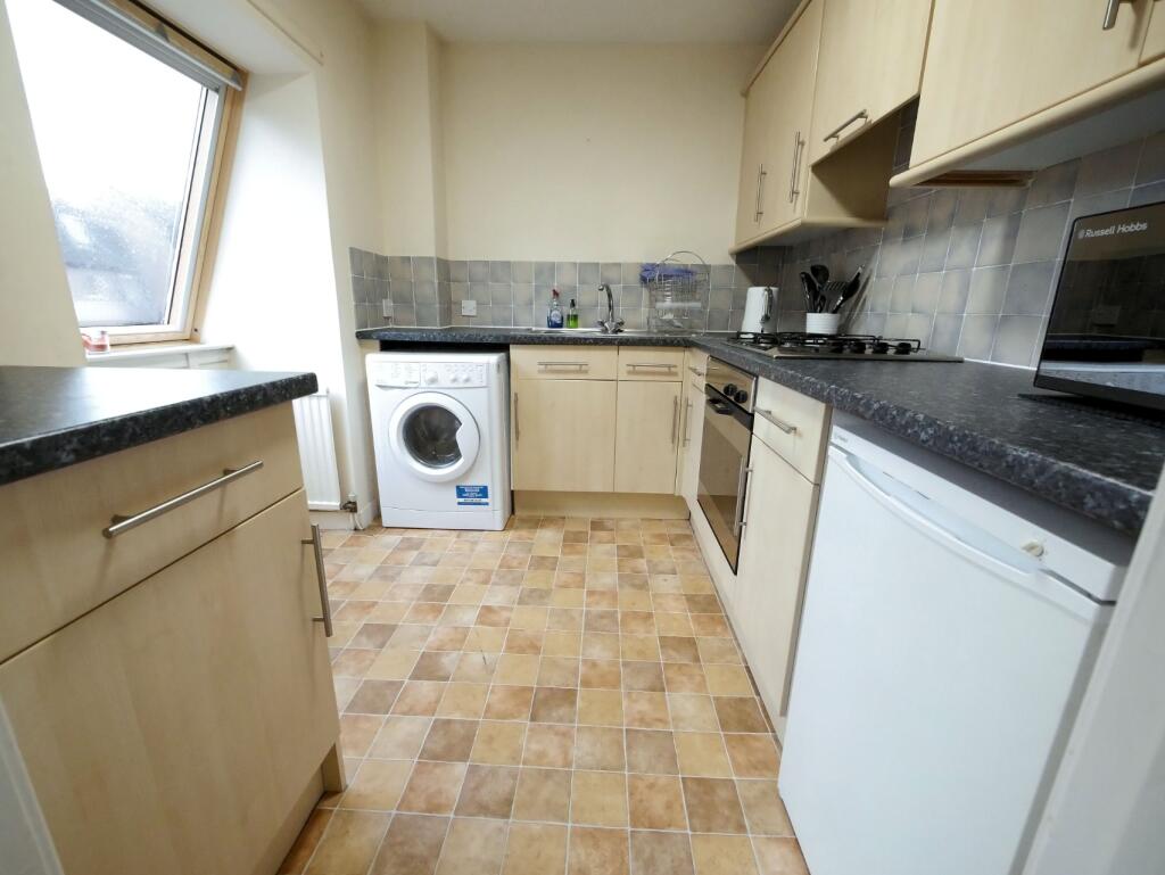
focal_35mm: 14
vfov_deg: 85.7
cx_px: 582
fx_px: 471
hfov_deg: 102.0
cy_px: 438
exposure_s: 1/160
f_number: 4.5
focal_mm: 7
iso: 6400
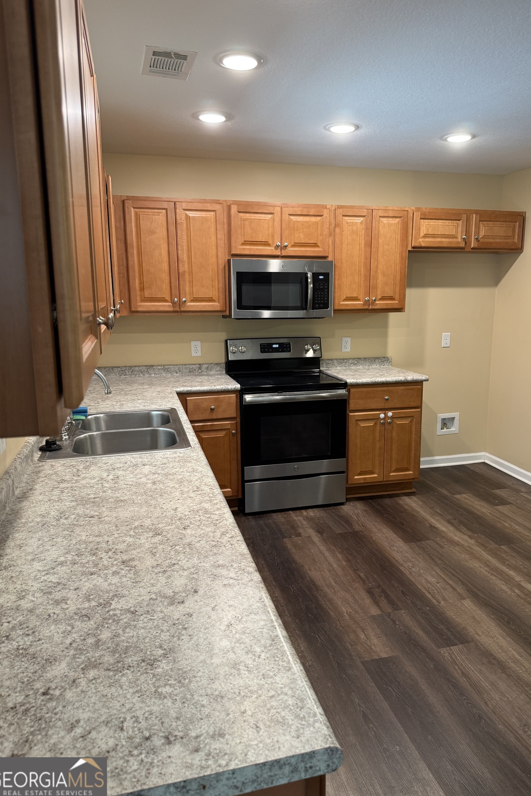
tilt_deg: -10.6
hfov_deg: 51.2
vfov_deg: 71.5
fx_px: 553
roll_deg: +0.0
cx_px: 287
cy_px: 398
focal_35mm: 25
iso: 200
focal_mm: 6.76
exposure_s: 1/60
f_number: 1.78
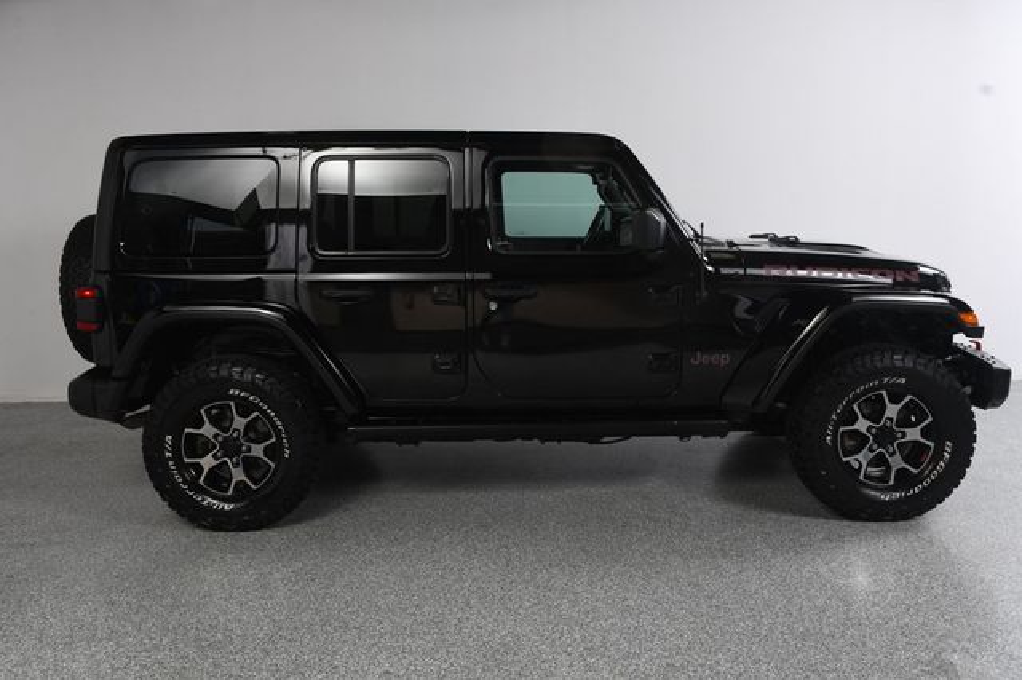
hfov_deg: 57.2
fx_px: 936
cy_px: 340
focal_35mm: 33
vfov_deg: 39.9
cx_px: 511
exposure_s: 1/160
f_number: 10
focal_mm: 22
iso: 100
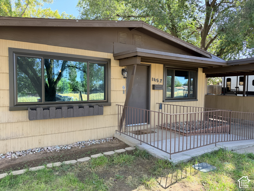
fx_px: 176
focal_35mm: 24
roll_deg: -0.4
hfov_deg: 71.6
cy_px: 96
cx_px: 127
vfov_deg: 56.8
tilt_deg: -2.8
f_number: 1.78
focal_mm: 6.76
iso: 100
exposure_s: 1/330
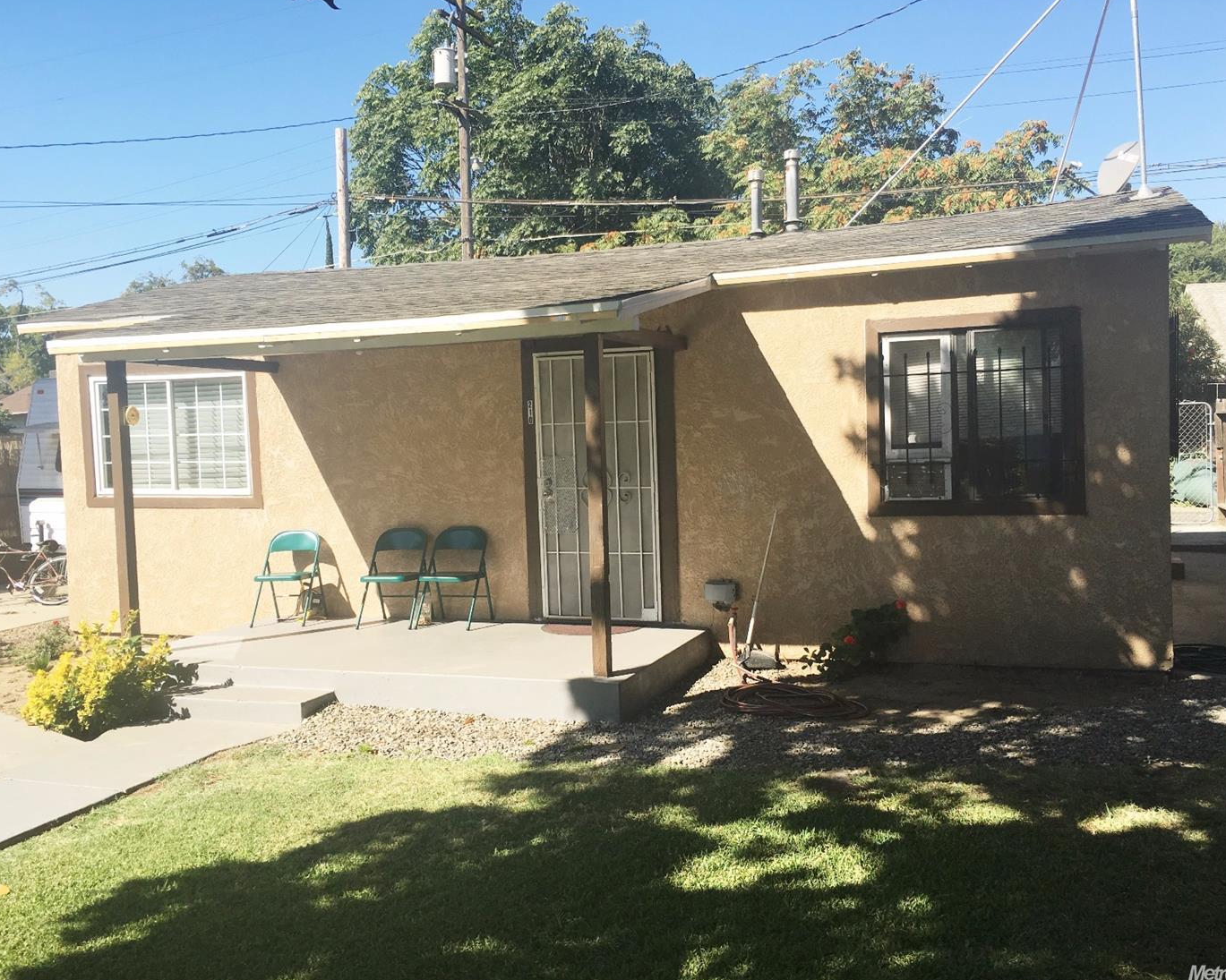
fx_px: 1125
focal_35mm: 31
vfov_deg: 47.1
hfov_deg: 57.2
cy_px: 480
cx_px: 606
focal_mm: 4.15
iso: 25
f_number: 2.2
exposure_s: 1/1012
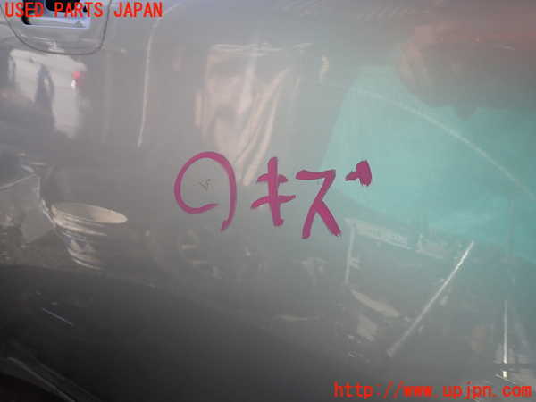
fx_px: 387
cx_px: 268
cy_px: 201
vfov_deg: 54.9
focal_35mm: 25
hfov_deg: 69.4
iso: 100
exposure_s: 1/640
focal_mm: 4.5
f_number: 2.8
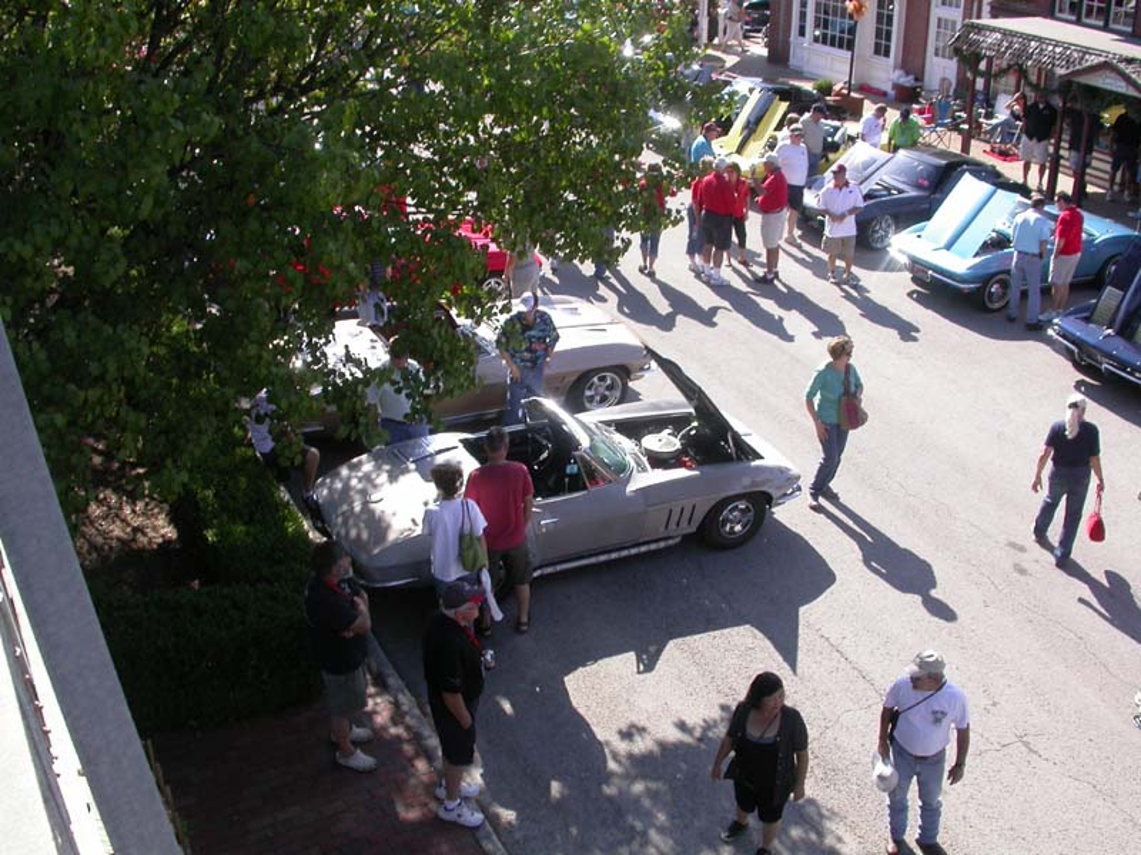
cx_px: 570
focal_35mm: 38
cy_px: 428
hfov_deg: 49.0
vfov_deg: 37.7
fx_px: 1253
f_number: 6
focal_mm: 7.85
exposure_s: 1/176
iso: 100
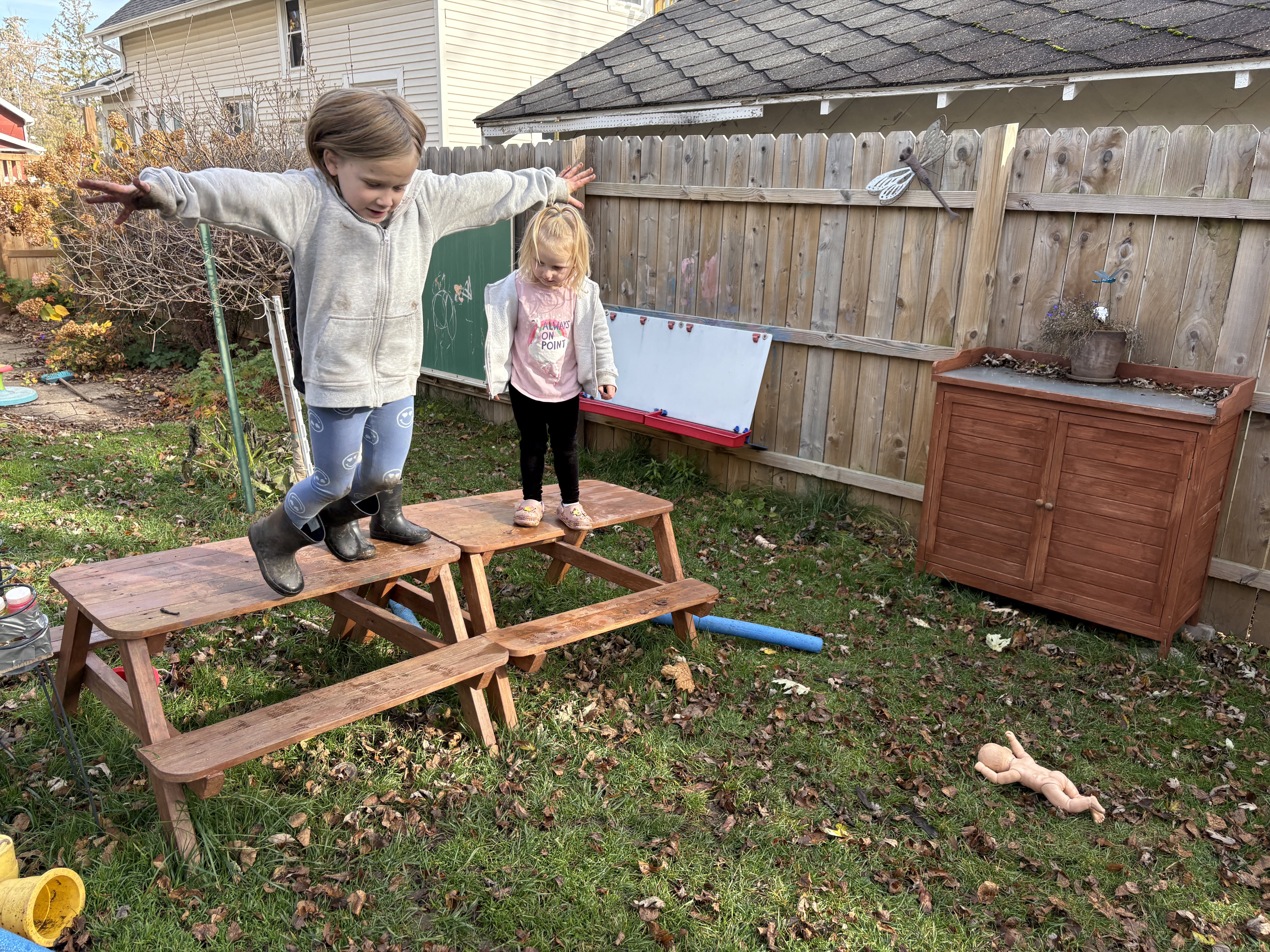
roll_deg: -1.0
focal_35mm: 26
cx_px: 635
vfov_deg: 53.1
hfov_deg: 67.3
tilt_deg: -16.5
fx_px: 954
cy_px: 476
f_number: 1.6
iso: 50
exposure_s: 1/543
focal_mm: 6
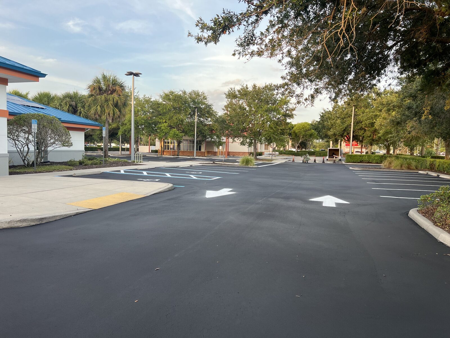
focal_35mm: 26
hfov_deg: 67.3
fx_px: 338
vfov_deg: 53.1
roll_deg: -1.4
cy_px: 169
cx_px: 225
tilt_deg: -4.2
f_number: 1.5
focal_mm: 5.7
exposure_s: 1/241
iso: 40
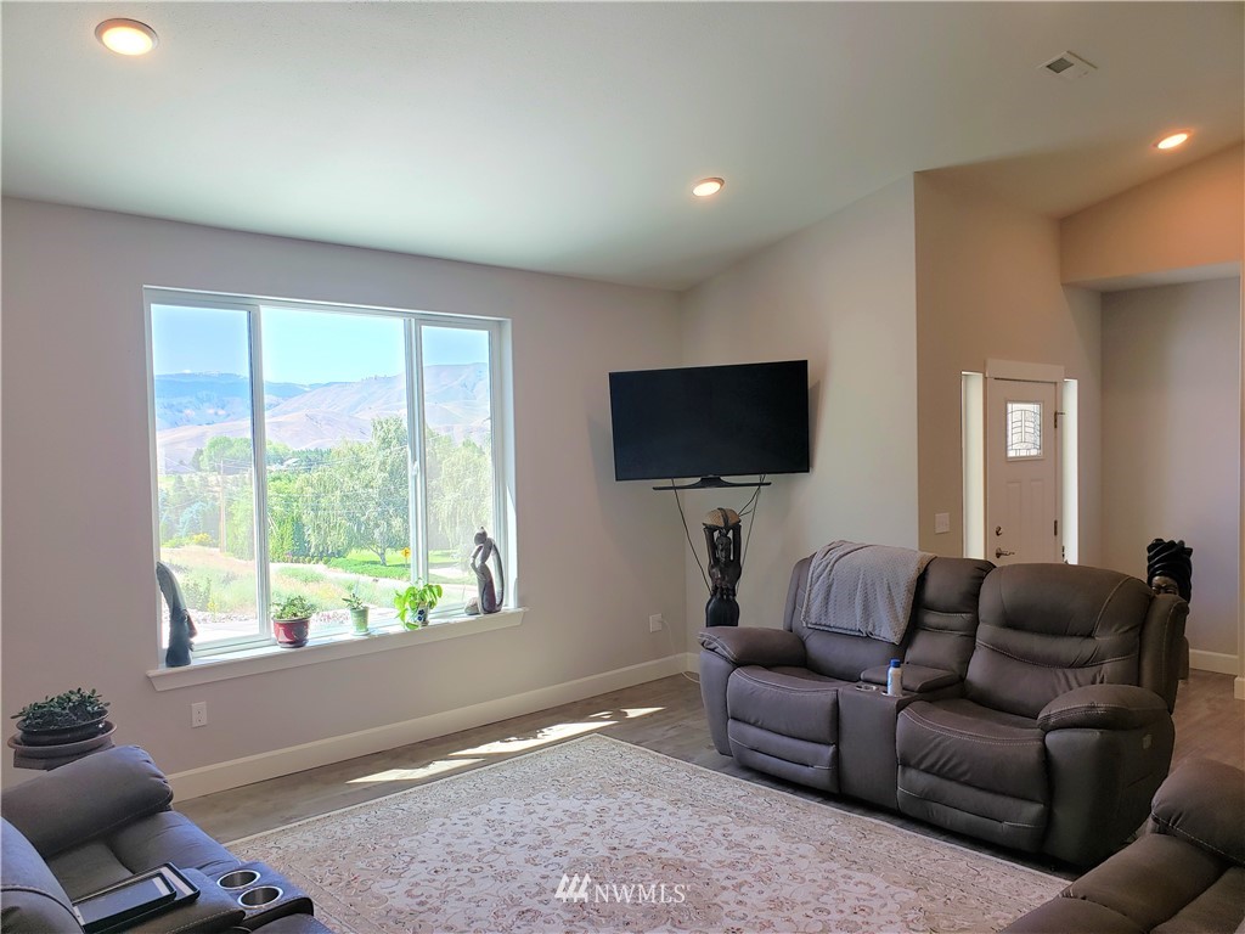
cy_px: 467
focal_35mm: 26
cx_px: 622
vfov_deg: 53.1
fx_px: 935
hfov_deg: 67.3
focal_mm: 4.3
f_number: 2.4
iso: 64
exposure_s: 1/120
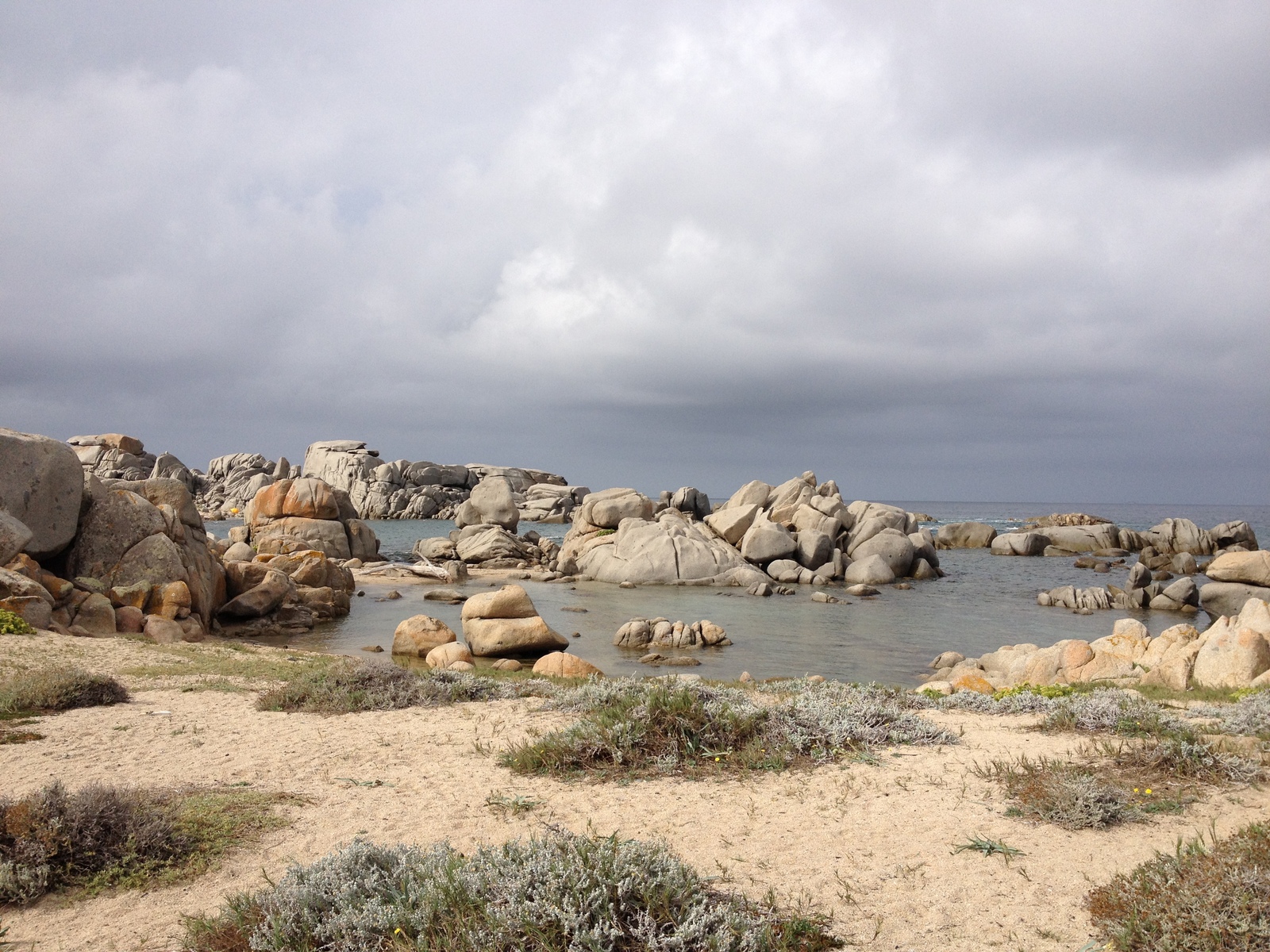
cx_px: 635
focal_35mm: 35
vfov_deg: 40.7
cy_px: 476
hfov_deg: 52.6
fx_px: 1284
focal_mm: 4.28
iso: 64
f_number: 2.4
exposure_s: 1/2404
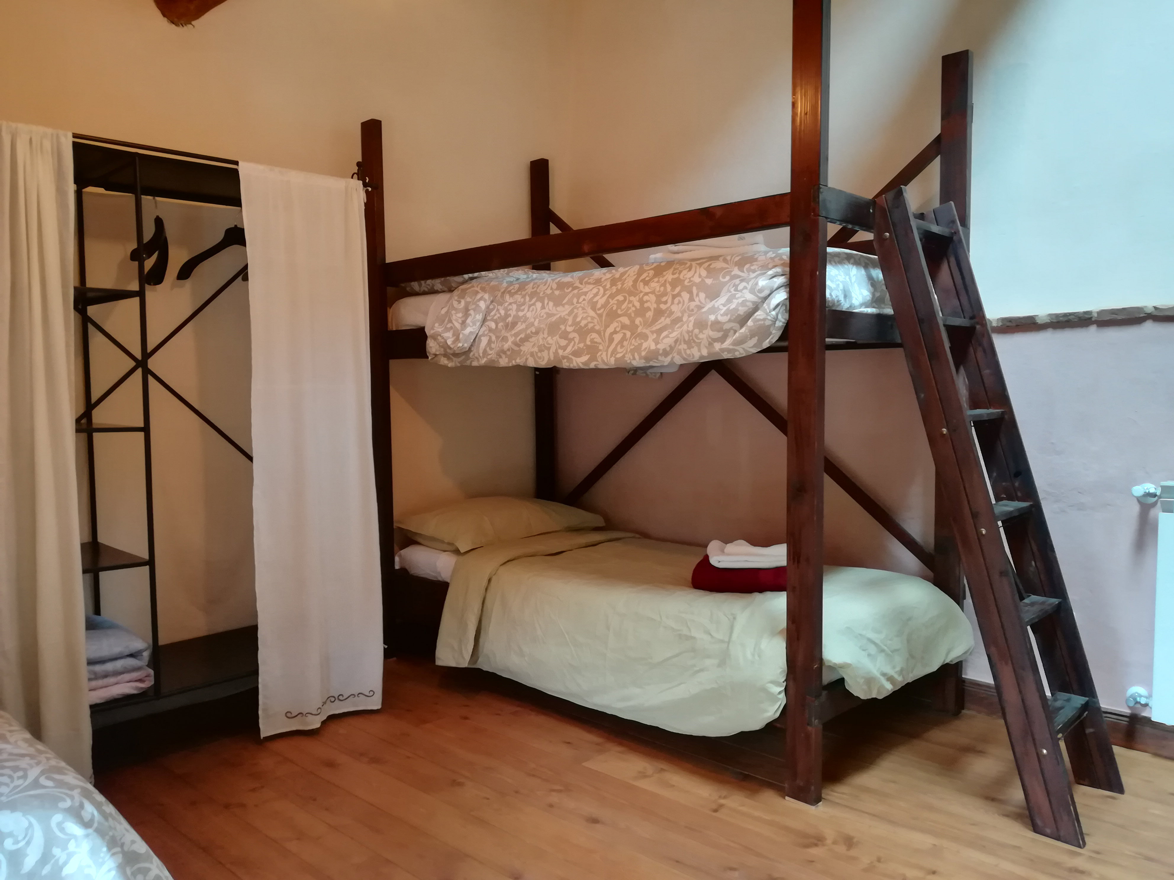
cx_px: 587
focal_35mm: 26
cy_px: 440
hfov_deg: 67.3
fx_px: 882
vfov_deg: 53.1
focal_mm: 3.83
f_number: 2.2
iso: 400
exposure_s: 1/25
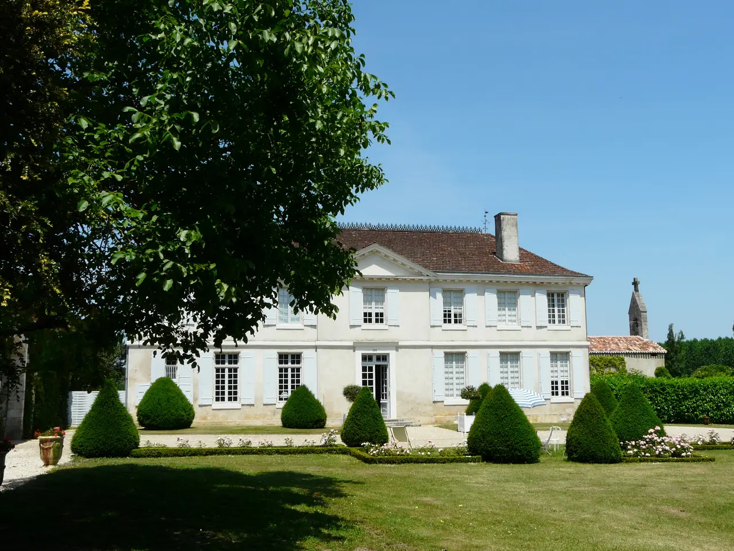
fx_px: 742
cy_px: 276
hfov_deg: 52.6
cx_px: 367
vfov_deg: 40.7
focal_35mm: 35
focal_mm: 5.8
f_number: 6.3
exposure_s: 1/400
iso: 100
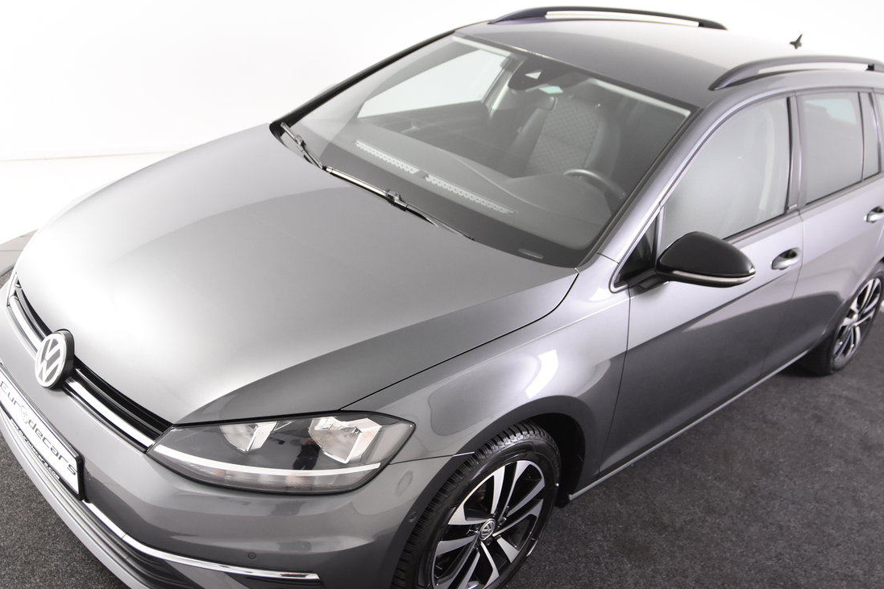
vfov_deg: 37.8
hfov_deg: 54.4
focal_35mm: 35
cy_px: 323
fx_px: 859
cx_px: 450
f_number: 3.5
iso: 1600
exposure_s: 1/50
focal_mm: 20
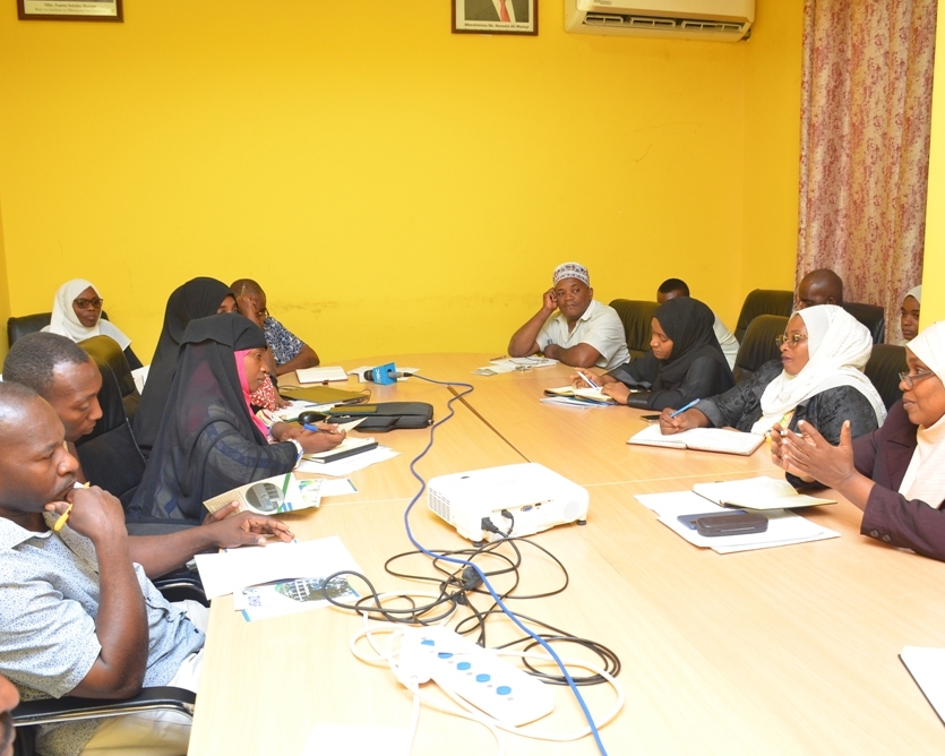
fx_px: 867
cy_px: 381
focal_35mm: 31
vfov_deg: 47.1
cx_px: 483
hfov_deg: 57.2
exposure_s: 1/125
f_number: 5.6
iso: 800
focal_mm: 18
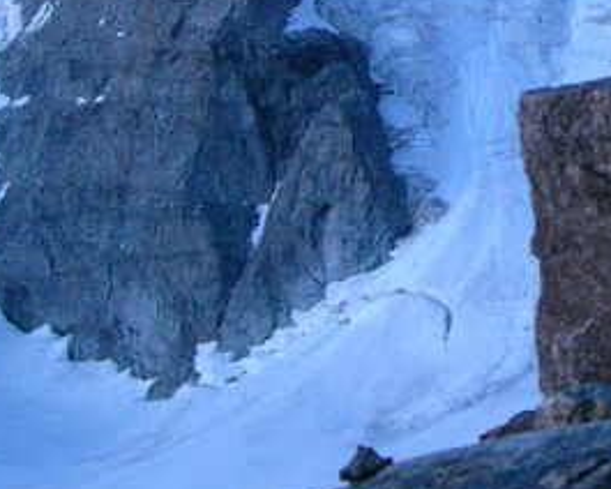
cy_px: 5
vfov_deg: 11.6
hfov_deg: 14.3
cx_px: 634
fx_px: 2387
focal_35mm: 132
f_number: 2.8
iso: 200
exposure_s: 1/1.1
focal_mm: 8.9
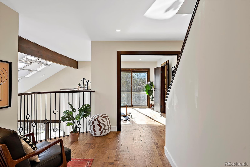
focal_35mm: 23
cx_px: 125
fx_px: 160
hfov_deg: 75.8
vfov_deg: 54.9
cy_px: 84
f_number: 8
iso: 80
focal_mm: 23.1
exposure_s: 1/2
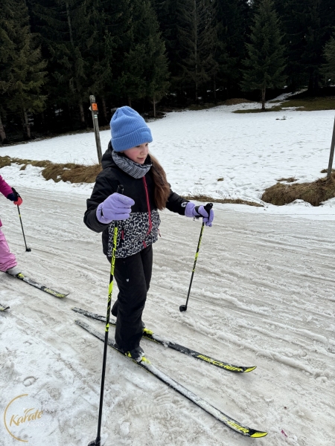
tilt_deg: -15.1
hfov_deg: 56.8
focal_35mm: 24
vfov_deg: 71.6
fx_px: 310
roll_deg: +3.0
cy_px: 223
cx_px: 168
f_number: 1.78
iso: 80
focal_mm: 6.86
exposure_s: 1/3247
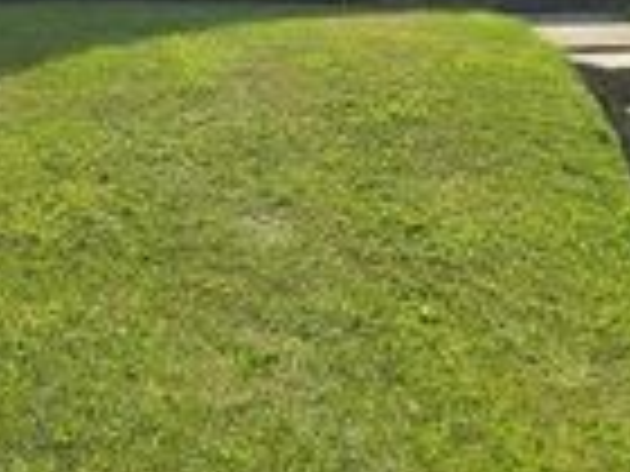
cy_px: -101
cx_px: 225
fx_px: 1492
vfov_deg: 17.1
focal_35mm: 82
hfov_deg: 23.8
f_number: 1.7
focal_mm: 6.3
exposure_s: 1/852
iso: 12
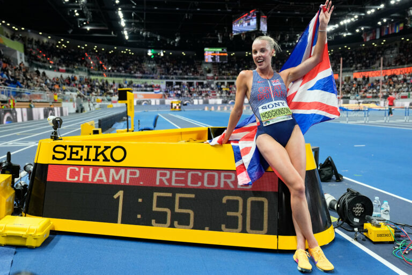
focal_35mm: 31
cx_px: 206
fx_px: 355
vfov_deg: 42.3
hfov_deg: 60.3
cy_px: 138
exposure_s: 1/1250
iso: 2500
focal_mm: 31
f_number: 2.8
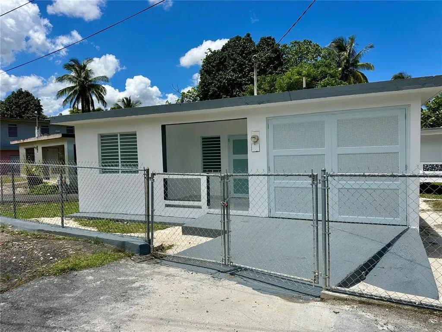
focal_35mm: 24
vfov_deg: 56.8
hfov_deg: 71.6
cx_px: 221
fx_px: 306
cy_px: 166
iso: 80
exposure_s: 1/7576
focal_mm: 6.86
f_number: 1.78
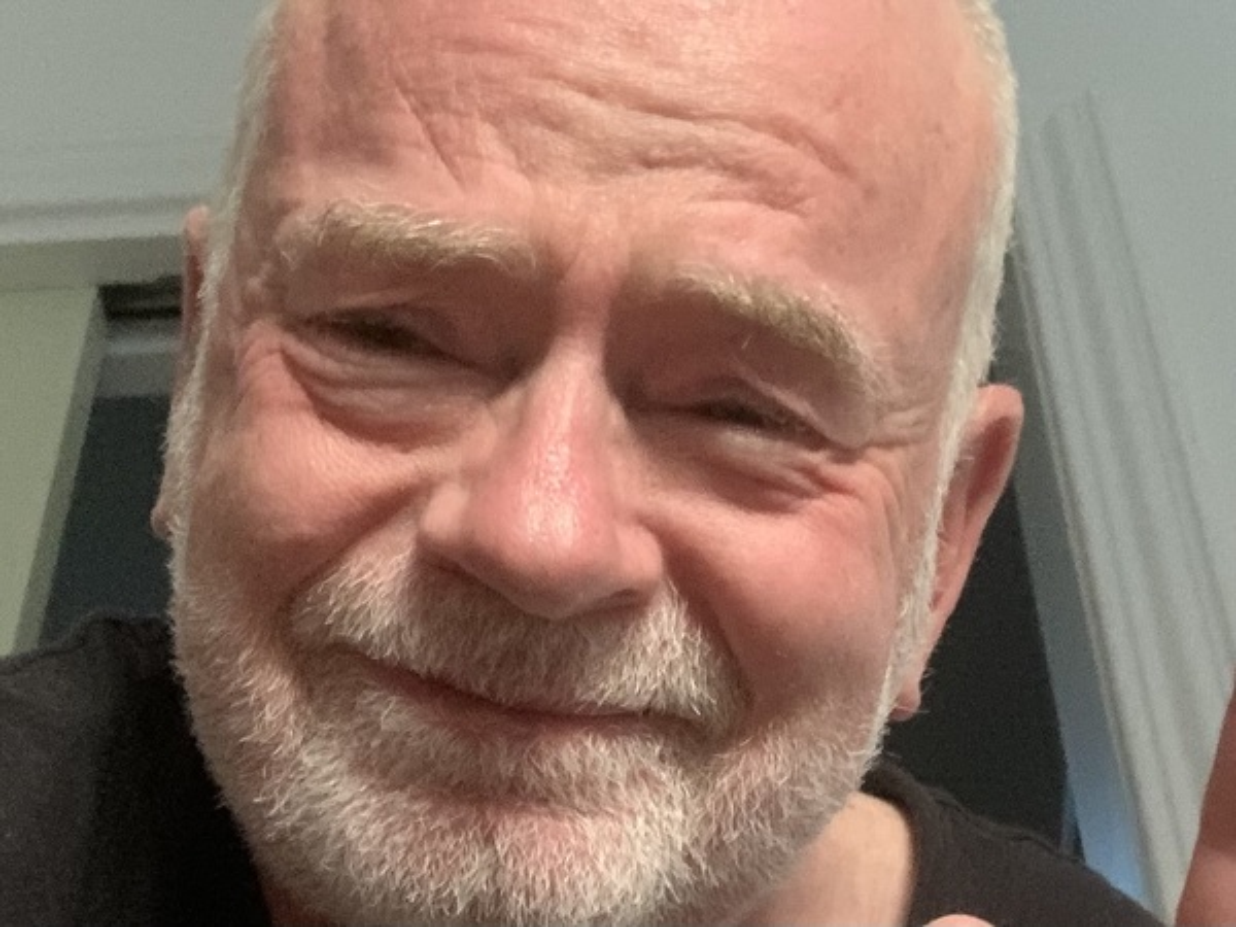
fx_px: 1143
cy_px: 464
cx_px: 618
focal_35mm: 32
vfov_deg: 44.2
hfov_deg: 56.8
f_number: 2.2
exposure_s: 1/25
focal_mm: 2.87
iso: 400
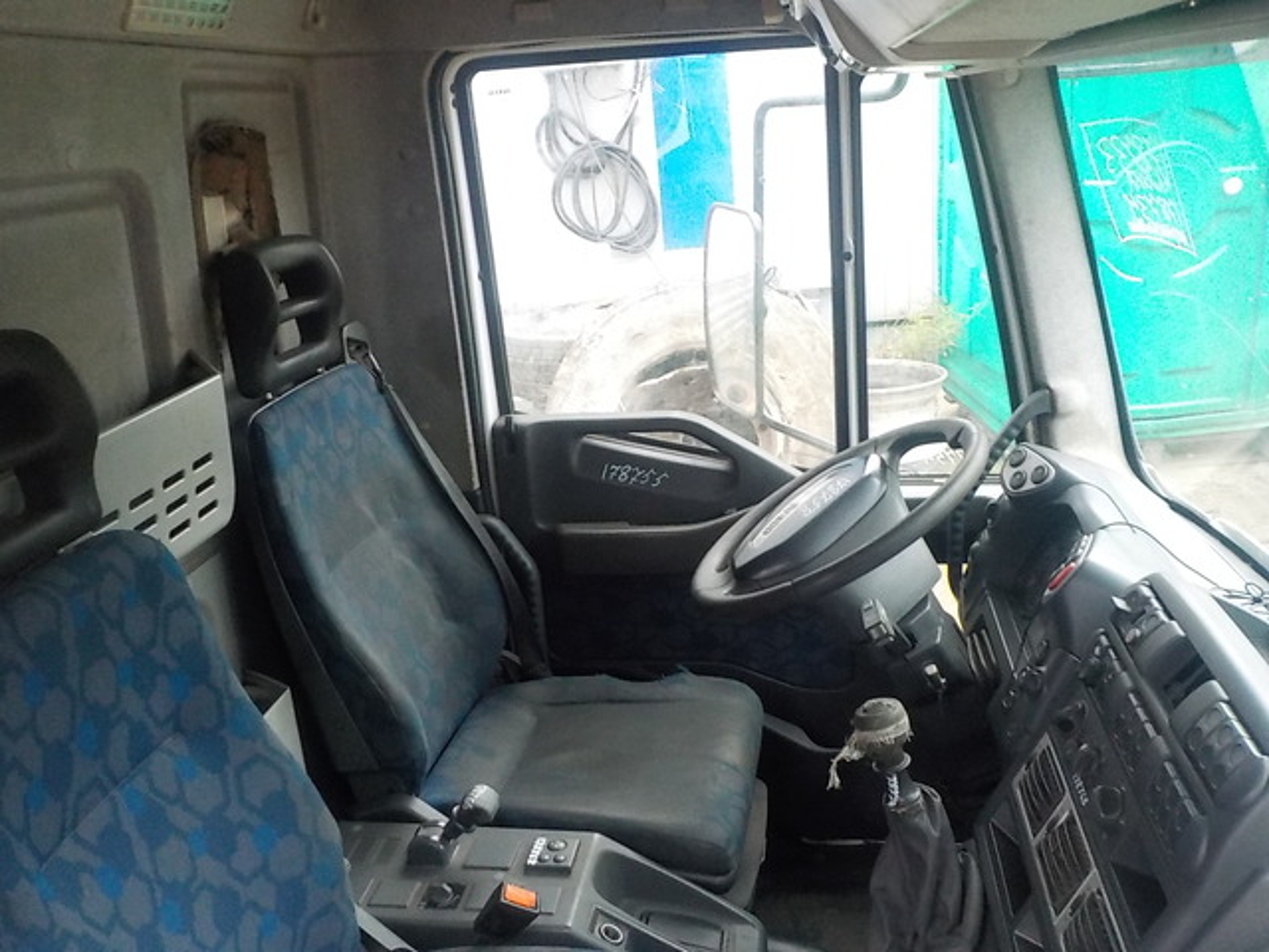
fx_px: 1100
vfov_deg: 46.8
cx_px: 634
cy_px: 476
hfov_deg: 60.0
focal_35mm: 30
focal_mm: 4.1
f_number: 3.3
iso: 560
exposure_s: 1/15
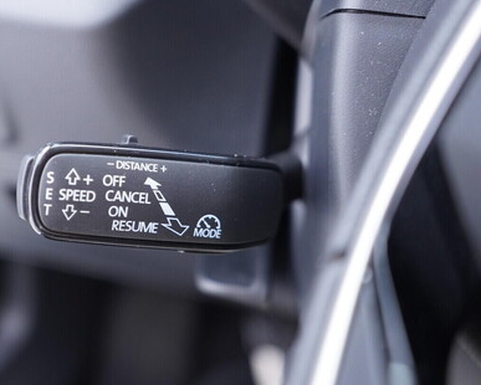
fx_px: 684
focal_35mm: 48
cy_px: 178
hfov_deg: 38.1
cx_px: 140
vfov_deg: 31.5
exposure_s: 1/40
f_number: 2.8
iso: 640
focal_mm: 24
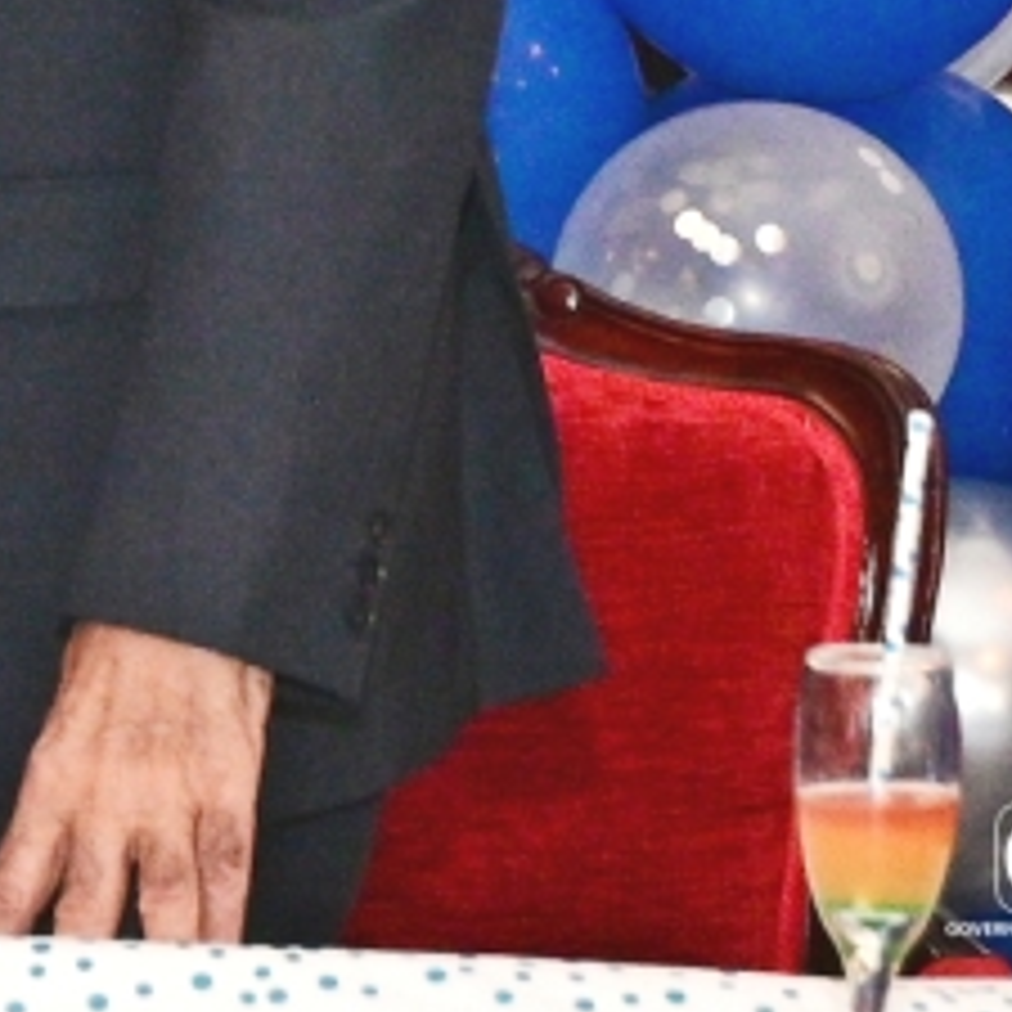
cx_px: -1012
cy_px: -484
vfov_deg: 6.0
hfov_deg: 5.9
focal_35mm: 290
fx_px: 9592
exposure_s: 1/200
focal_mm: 50
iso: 3200
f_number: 7.1
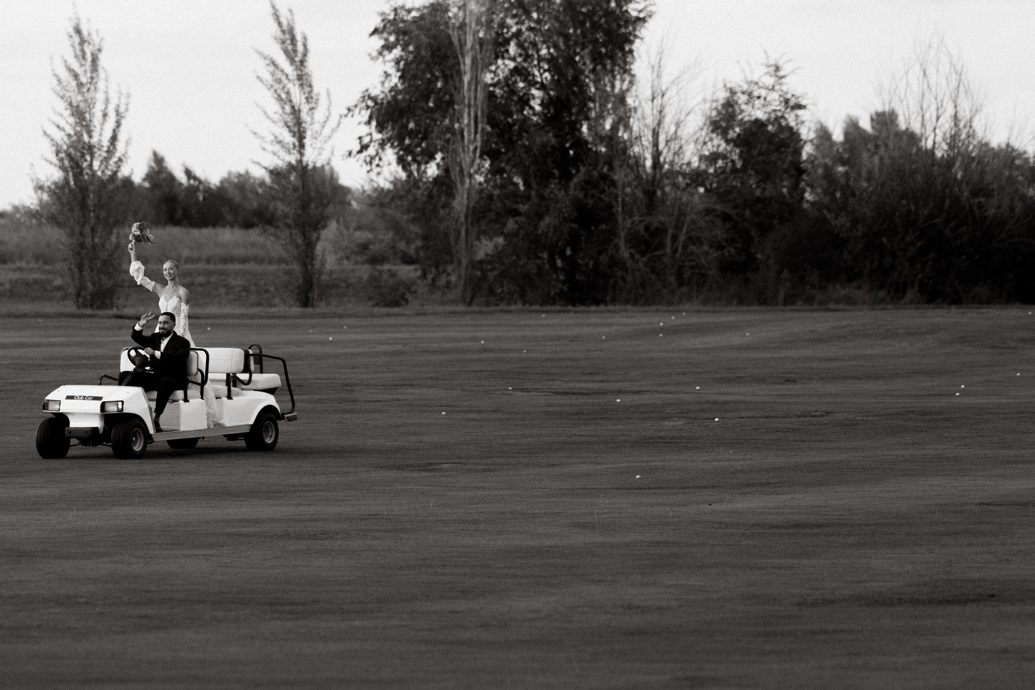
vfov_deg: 5.7
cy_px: 187
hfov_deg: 8.6
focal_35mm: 240
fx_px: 6886
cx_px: 309
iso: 500
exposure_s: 1/320
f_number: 3.5
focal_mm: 150
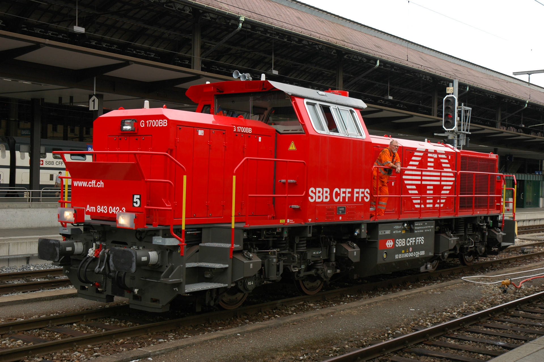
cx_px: 272
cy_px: 181
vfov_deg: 26.4
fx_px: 770
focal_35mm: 51
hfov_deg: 38.9
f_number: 6.3
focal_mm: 34
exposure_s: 1/160
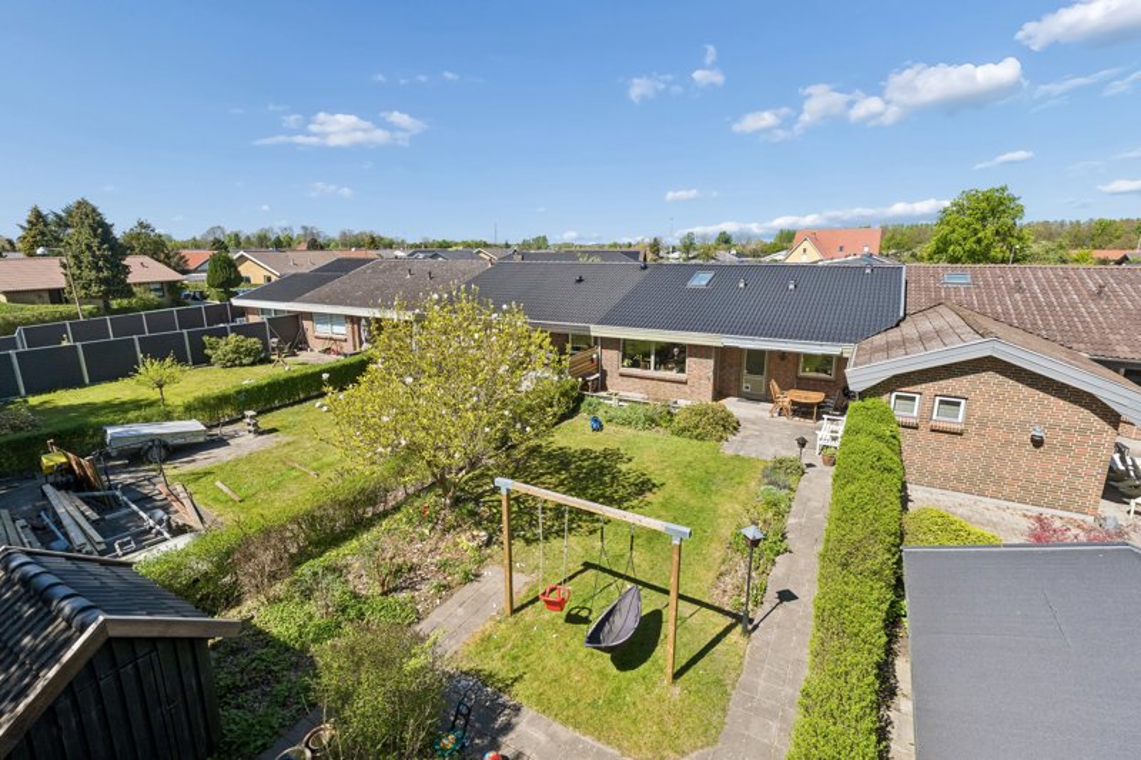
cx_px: 570
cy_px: 380
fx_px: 523
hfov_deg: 95.0
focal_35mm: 16
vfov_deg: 72.0
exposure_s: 1/640
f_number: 8
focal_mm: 11
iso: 250
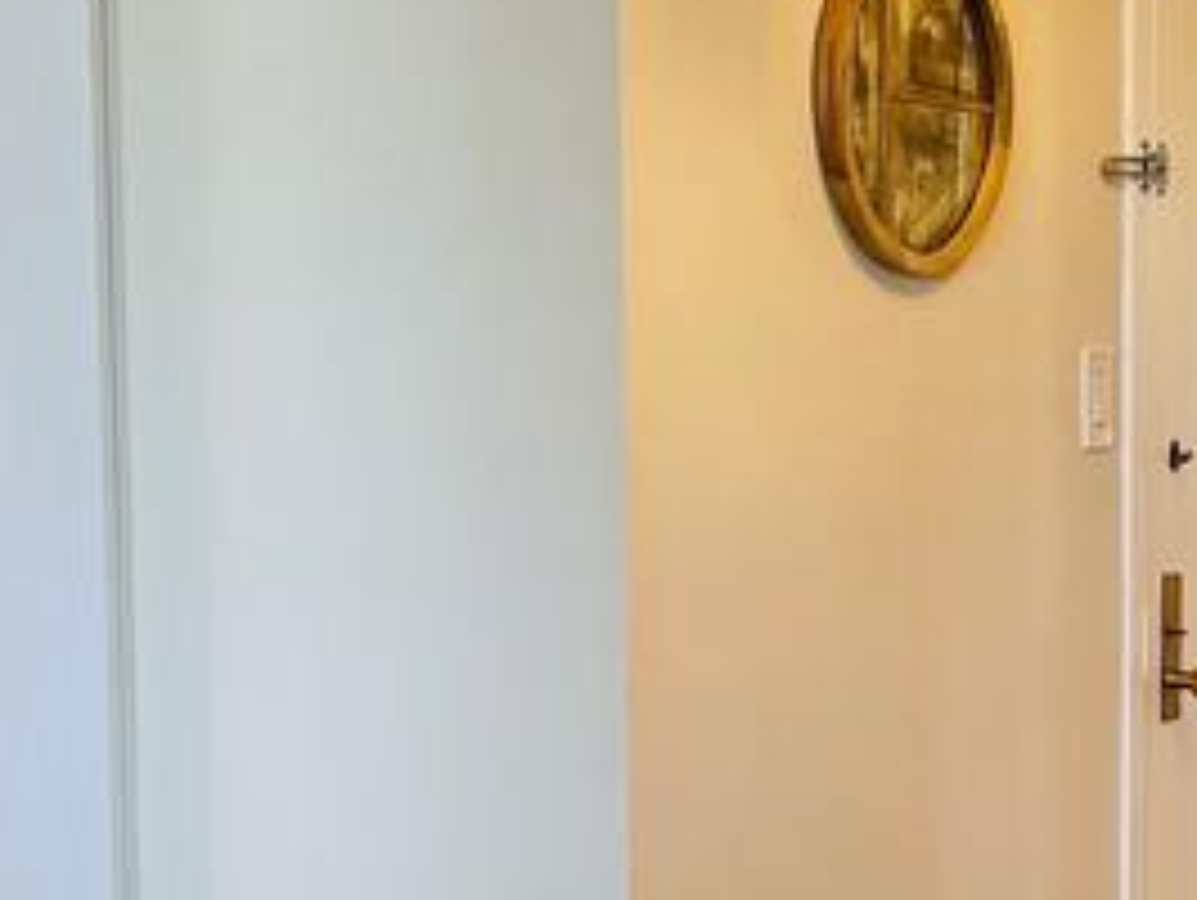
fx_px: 3461
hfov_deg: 19.4
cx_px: 972
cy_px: 724
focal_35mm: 100
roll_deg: +0.4
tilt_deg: -6.0
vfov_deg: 14.7
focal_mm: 4.2
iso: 64
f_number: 1.6
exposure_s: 1/60
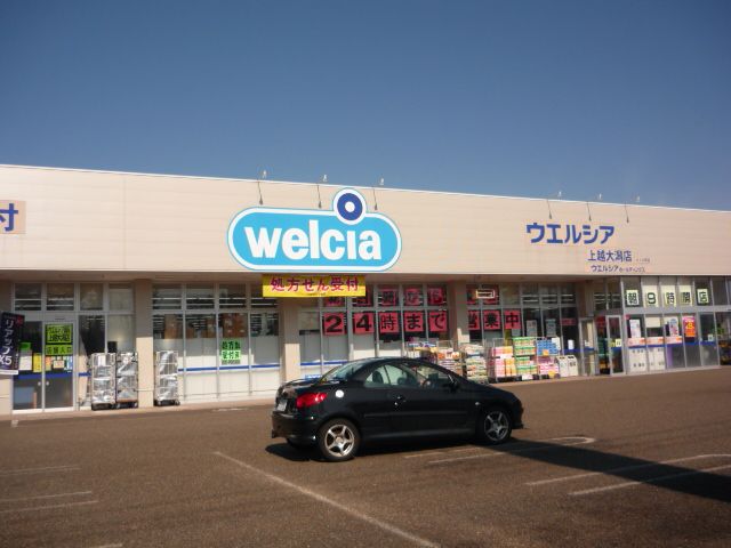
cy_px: 274
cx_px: 366
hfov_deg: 55.4
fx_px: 697
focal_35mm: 33
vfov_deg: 42.9
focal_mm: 5.5
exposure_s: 1/400
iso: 100
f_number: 8
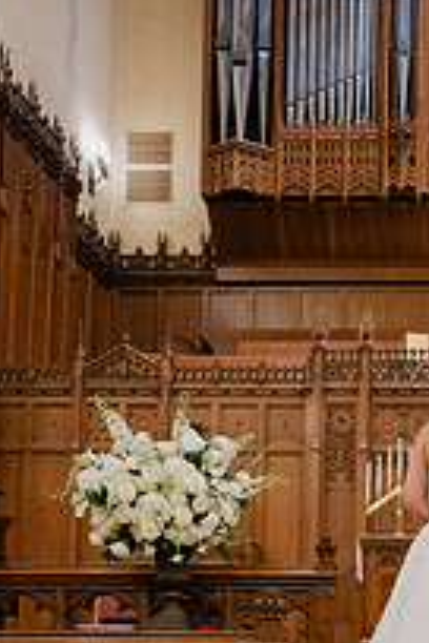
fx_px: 947
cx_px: 454
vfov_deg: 34.5
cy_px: 624
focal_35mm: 53
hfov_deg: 24.1
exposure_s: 1/125
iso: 6400
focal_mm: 24
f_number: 2.8
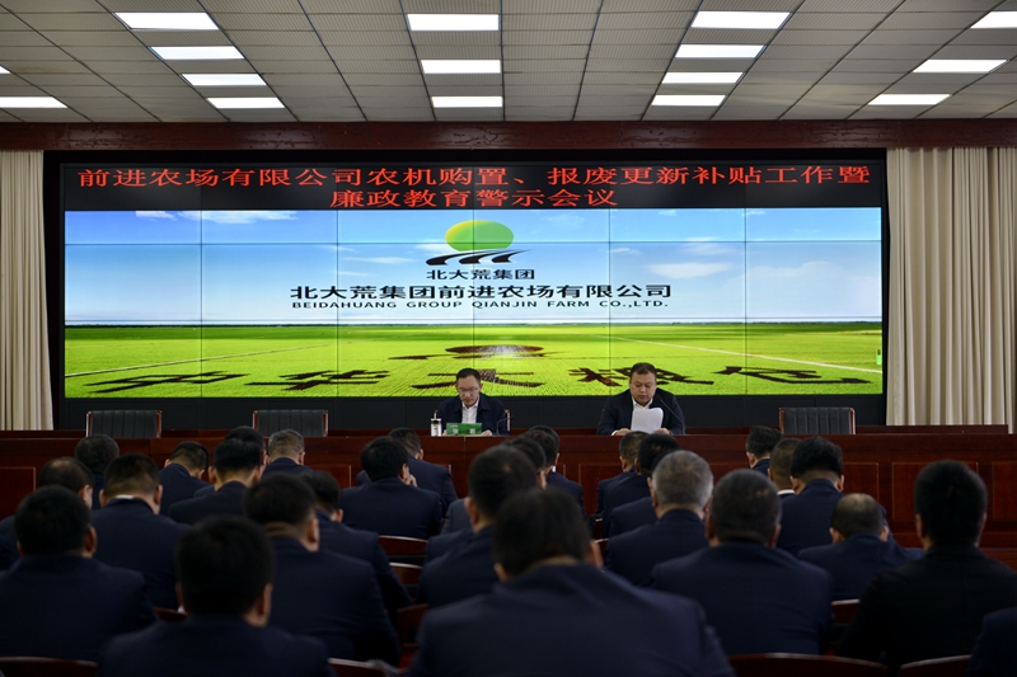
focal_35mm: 70
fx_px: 1977
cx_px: 508
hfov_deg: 28.8
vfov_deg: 19.4
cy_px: 338
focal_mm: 70
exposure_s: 1/320
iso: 320
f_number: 2.8
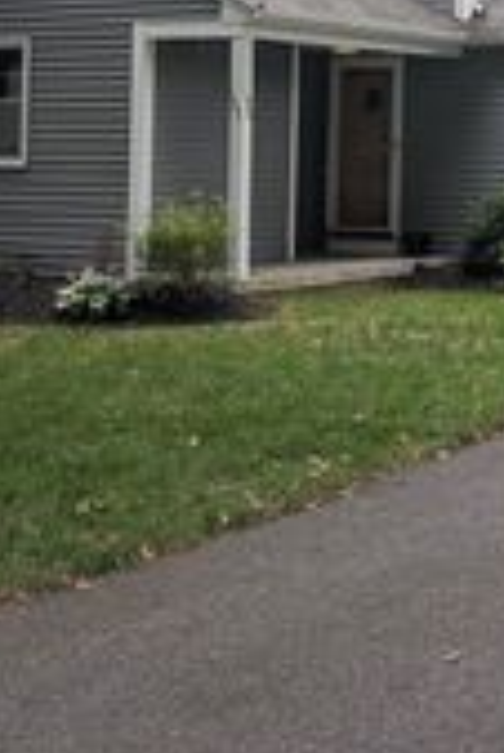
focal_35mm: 74
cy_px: 71
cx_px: 754
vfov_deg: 26.4
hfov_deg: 16.8
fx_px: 1551
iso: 17
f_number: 1.68
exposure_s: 1/647
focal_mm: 6.9
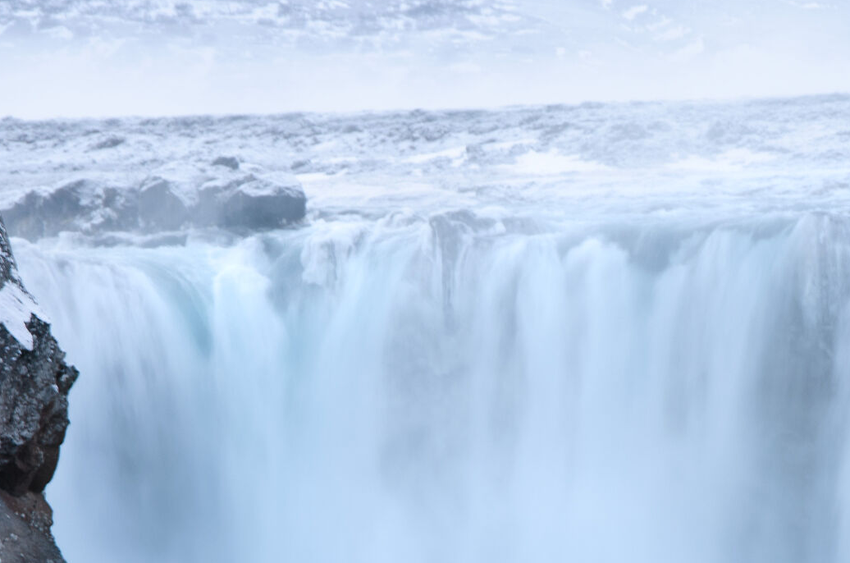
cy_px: 535
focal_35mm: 278
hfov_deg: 7.4
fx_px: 6550
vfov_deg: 4.9
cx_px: 670
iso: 100
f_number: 7.1
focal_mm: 80
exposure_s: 1/8
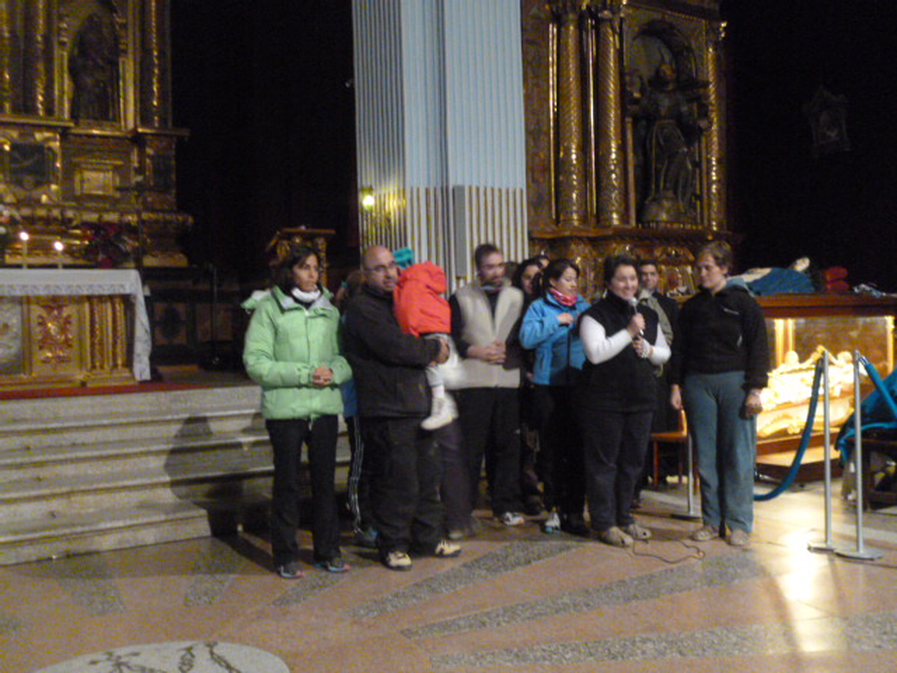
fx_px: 933
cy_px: 336
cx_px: 448
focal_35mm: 36
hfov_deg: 51.4
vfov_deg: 39.7
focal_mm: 6.4
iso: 1000
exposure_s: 1/8
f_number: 3.1
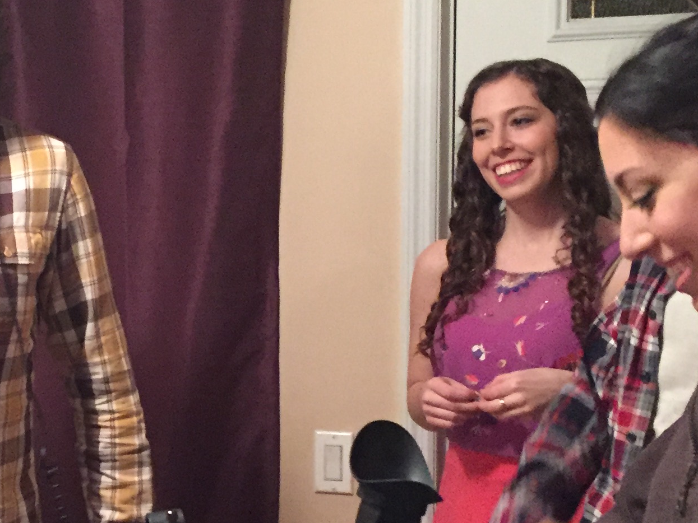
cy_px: 351
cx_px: 65
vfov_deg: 19.3
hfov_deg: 24.9
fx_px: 1533
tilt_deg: -7.1
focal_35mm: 76
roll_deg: +0.0
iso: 320
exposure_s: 1/15
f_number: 2.2
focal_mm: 4.15
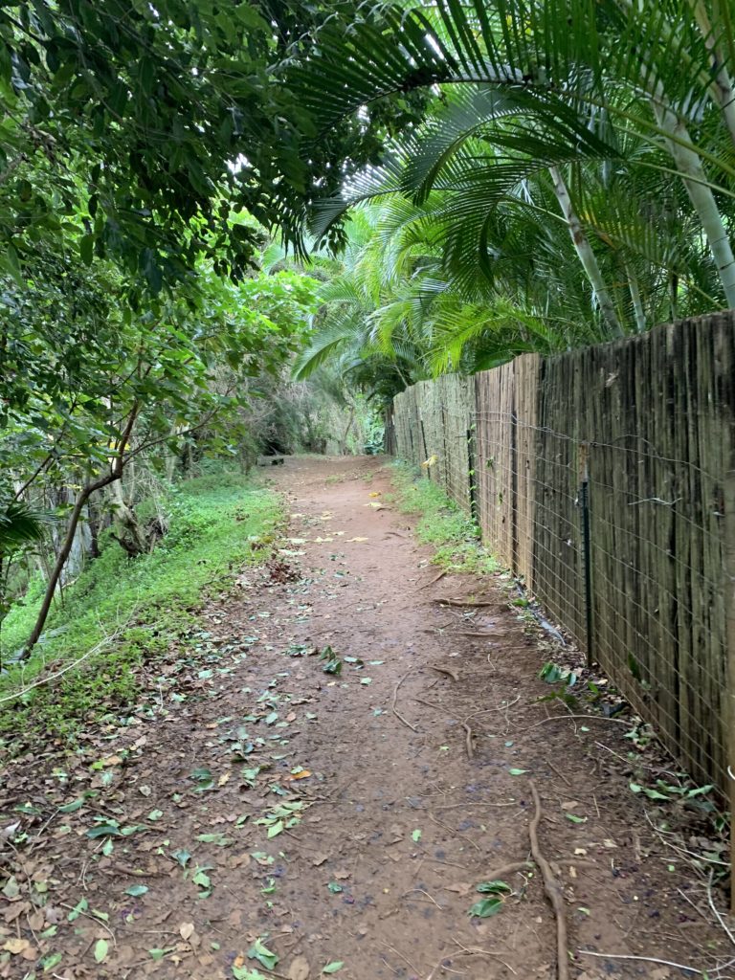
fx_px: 736
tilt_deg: -7.8
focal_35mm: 26
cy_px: 490
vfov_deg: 67.3
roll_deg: +3.8
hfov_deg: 53.1
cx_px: 368
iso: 160
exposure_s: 1/60
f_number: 1.8
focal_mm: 4.25
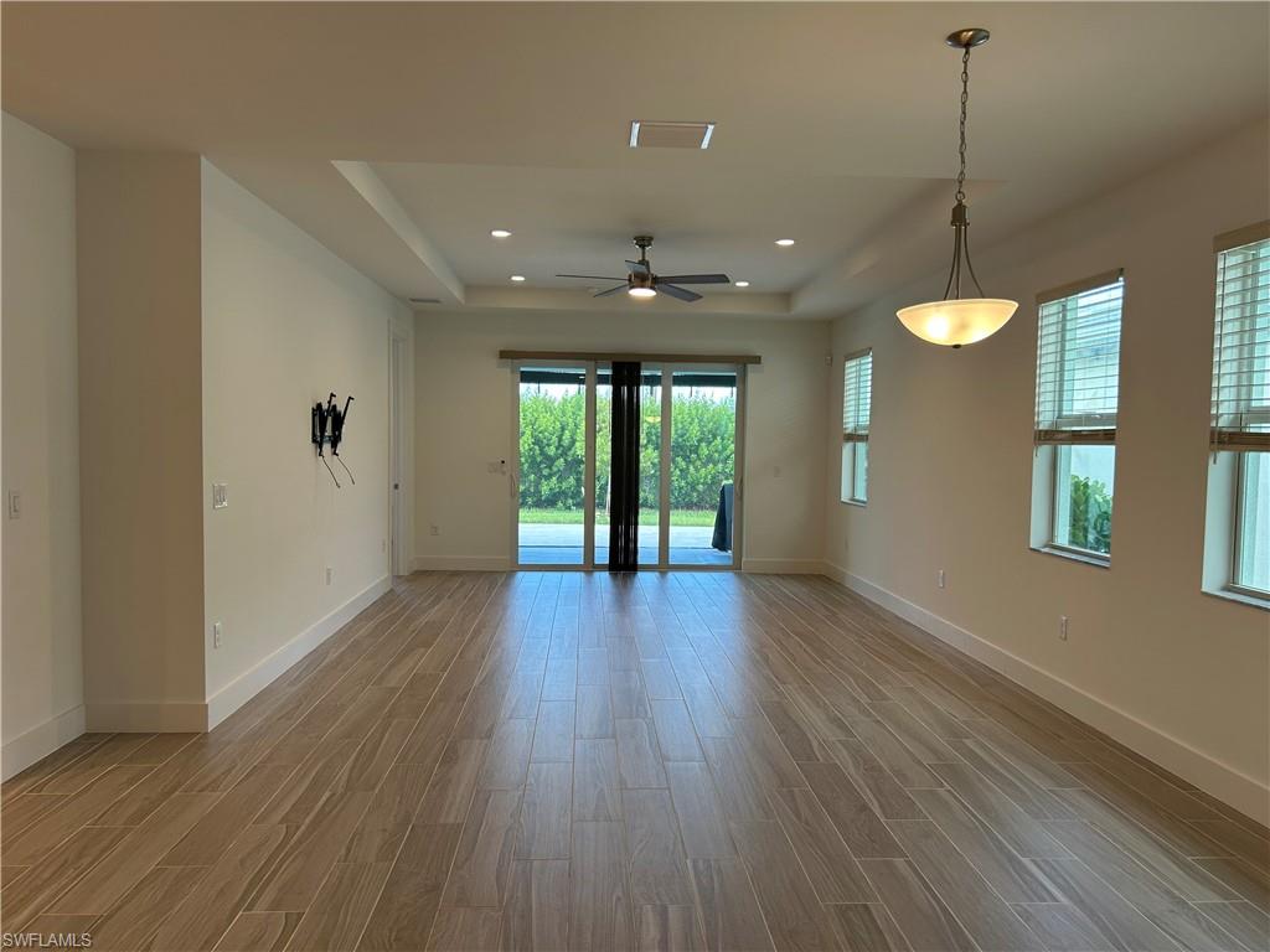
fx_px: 954
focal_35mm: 26
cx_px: 635
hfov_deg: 67.3
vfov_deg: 53.1
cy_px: 476
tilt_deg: -3.0
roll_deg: -0.6
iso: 50
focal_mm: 5.7
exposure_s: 1/120
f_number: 1.5
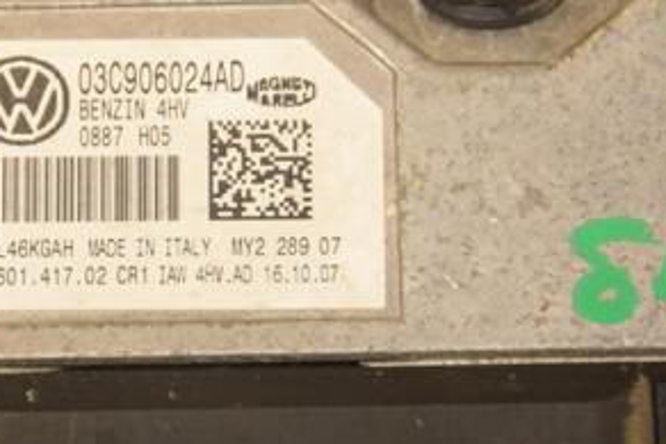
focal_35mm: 262
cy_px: 200
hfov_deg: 7.8
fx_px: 4850
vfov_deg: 5.3
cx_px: 141
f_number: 7.1
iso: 800
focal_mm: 85
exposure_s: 1/200
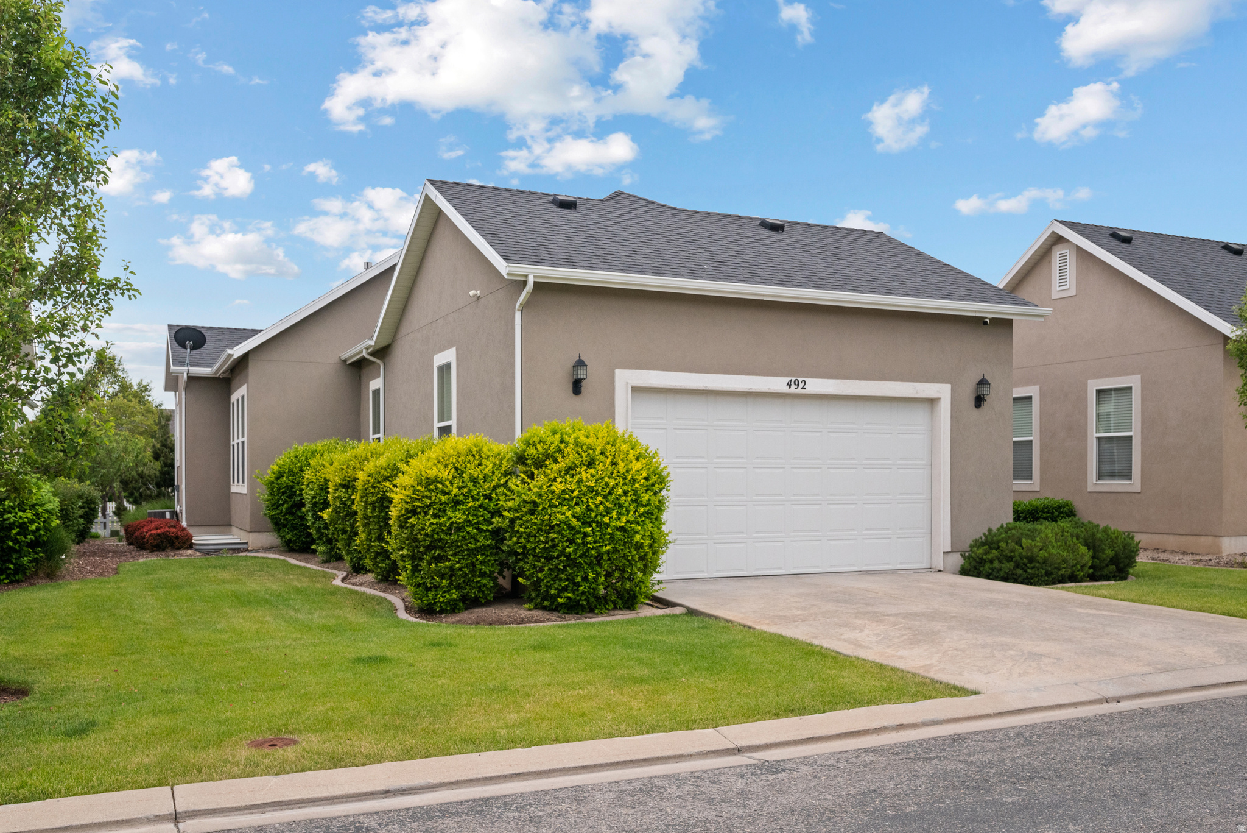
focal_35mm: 30
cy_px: 416
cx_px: 624
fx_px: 1039
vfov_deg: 43.6
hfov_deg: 61.9
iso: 800
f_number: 8
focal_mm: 30
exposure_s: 1/640
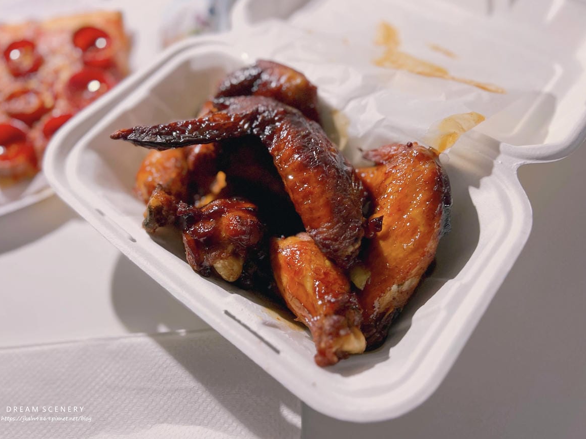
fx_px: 457
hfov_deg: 65.3
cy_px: 225
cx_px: 283
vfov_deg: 51.3
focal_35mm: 27
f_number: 1.5
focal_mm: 5.7
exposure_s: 1/60
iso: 200
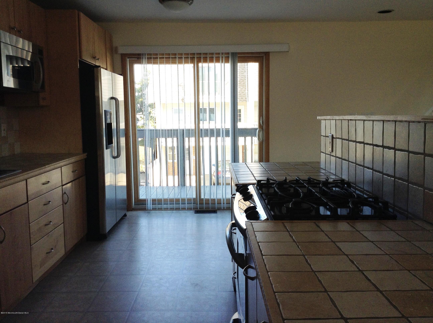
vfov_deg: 42.8
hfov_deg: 55.4
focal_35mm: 33
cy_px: 162
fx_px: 412
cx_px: 216
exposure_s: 1/120
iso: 50
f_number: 2.4
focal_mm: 3.3
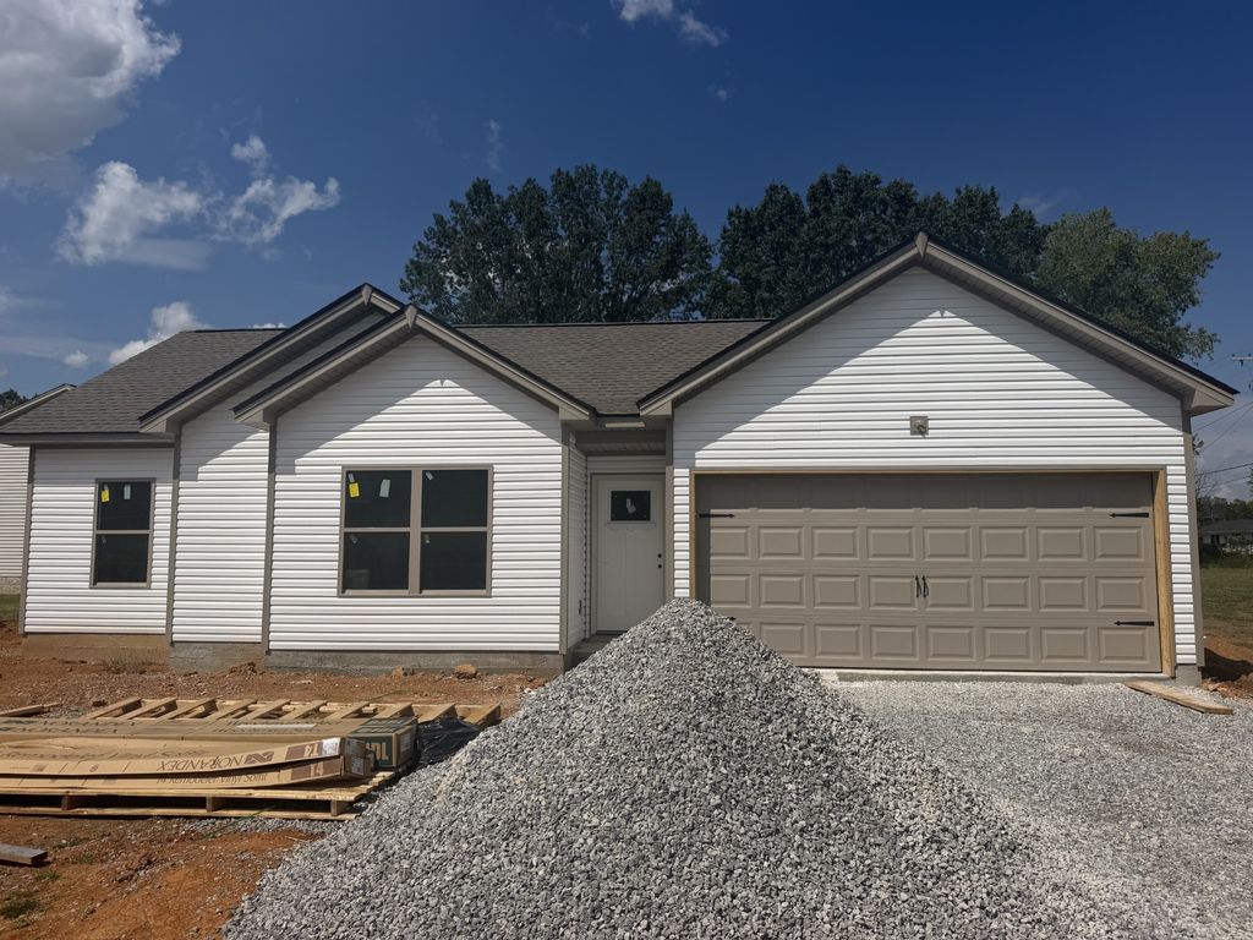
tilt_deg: +6.0
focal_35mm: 24
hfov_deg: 71.6
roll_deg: +0.4
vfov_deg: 56.8
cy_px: 470
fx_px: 869
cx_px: 626
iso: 80
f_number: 1.78
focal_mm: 6.76
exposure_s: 1/14286
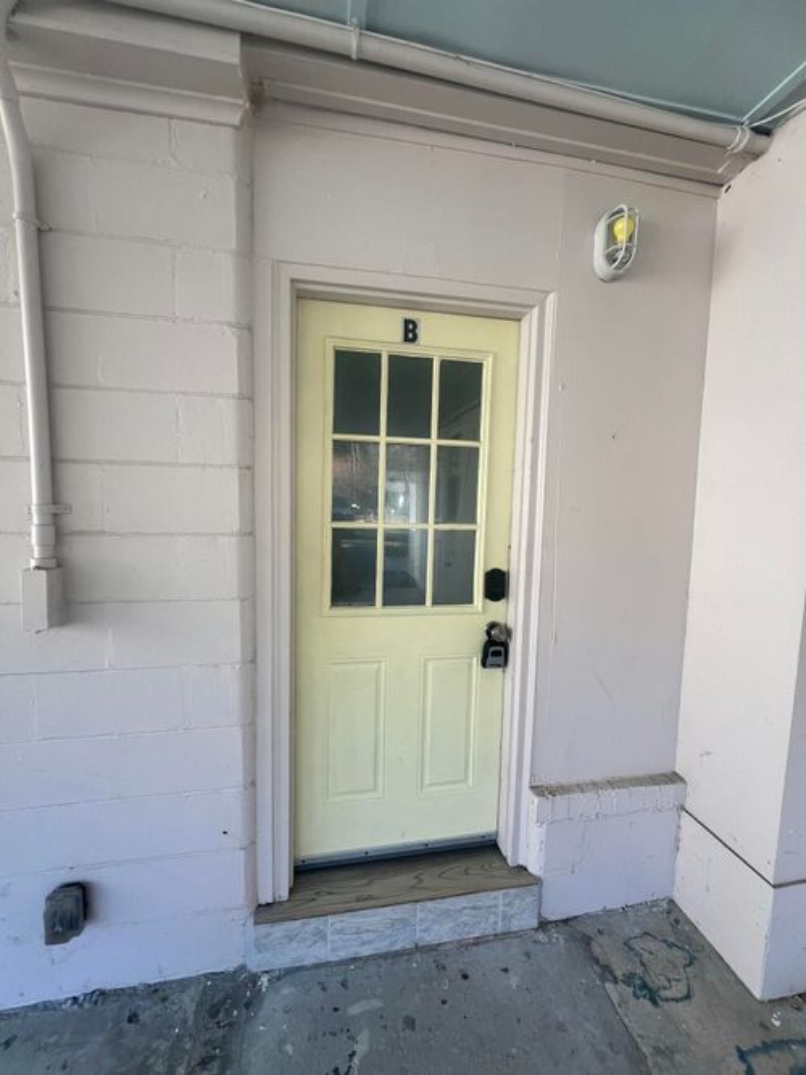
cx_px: 403
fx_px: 404
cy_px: 538
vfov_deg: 106.2
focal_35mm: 13
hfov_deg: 89.9
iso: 32
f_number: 1.8
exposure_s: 1/121
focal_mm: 1.57
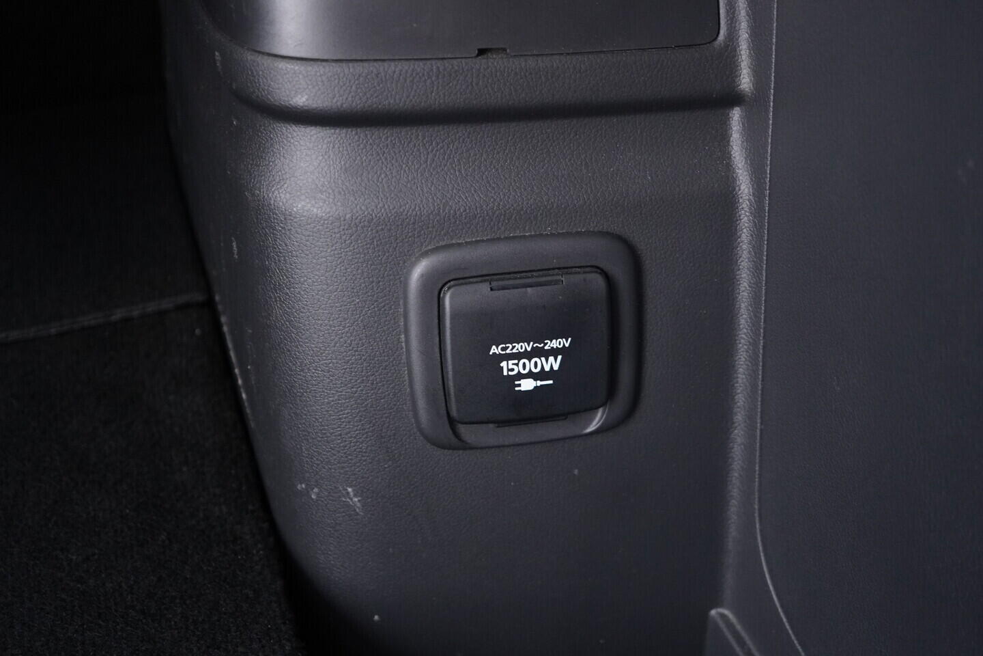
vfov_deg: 36.9
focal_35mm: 36
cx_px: 492
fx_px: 983
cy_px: 328
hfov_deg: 53.1
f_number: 2.8
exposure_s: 1/40
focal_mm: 24
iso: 2000
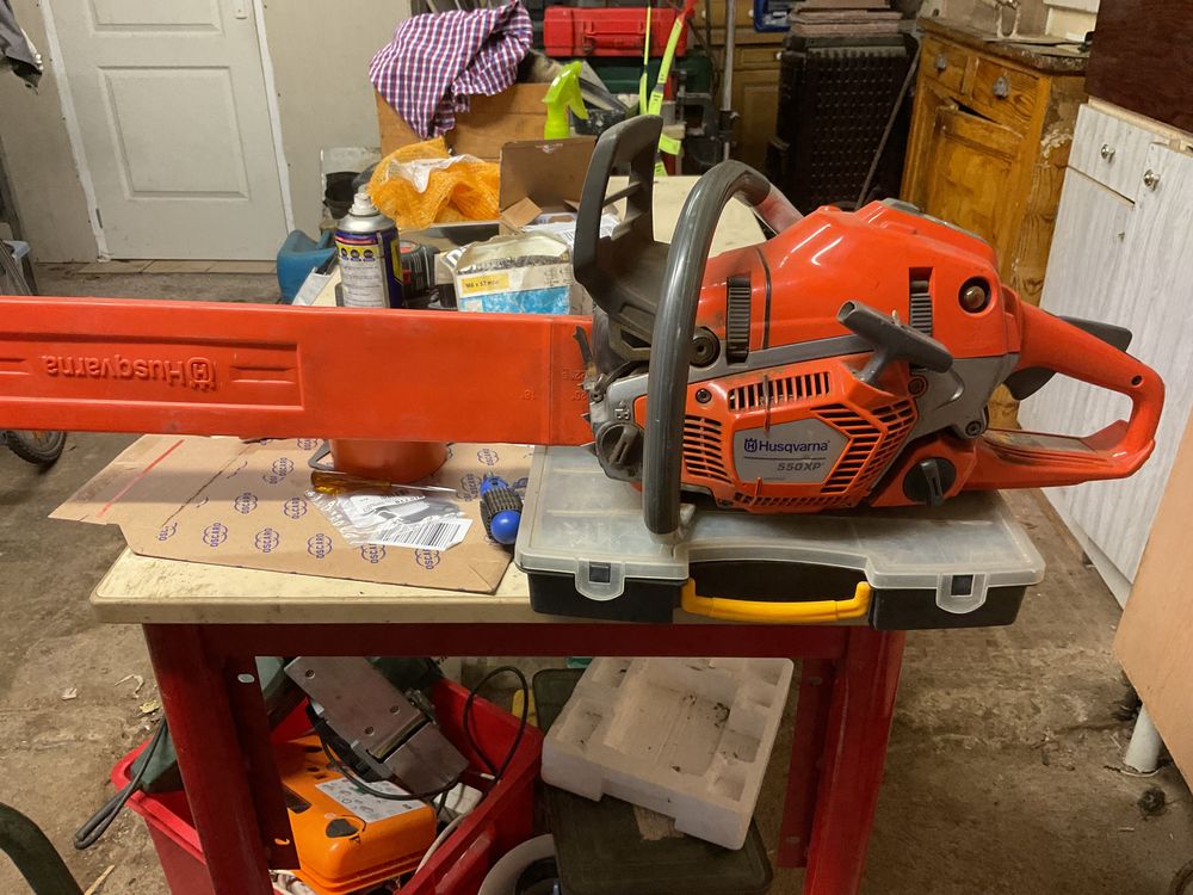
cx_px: 596
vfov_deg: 48.2
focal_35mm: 29
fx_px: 999
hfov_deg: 61.7
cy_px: 448
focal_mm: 3
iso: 200
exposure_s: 1/60
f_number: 1.8
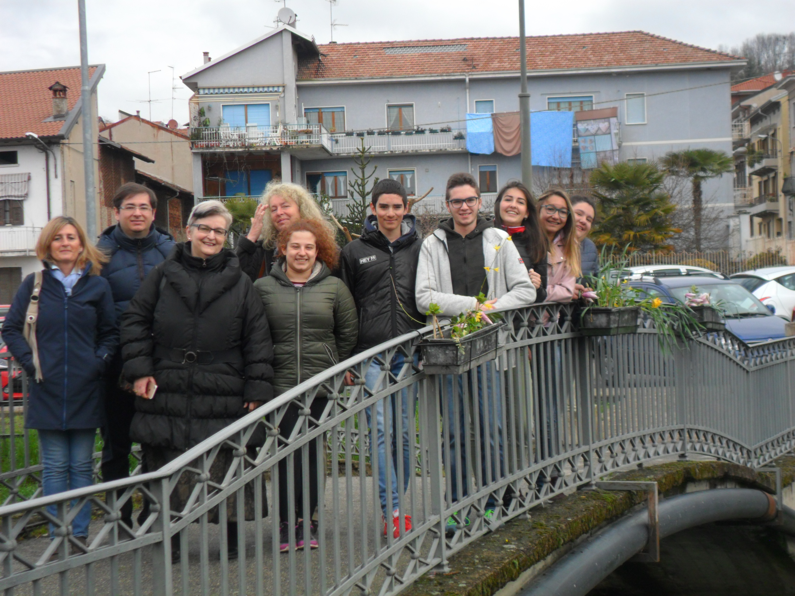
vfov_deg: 17.2
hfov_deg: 22.8
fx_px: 1975
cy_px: 298
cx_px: 398
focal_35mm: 86
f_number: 4.3
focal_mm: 15.4
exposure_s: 1/180
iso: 80
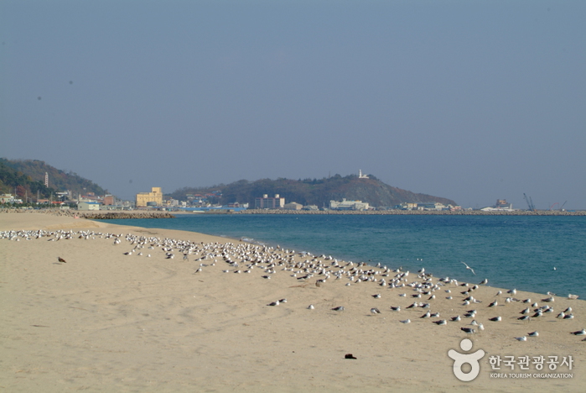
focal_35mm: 72
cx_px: 293
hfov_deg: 28.0
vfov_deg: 19.0
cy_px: 196
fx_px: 1173
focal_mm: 48
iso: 100
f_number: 8
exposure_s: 1/250
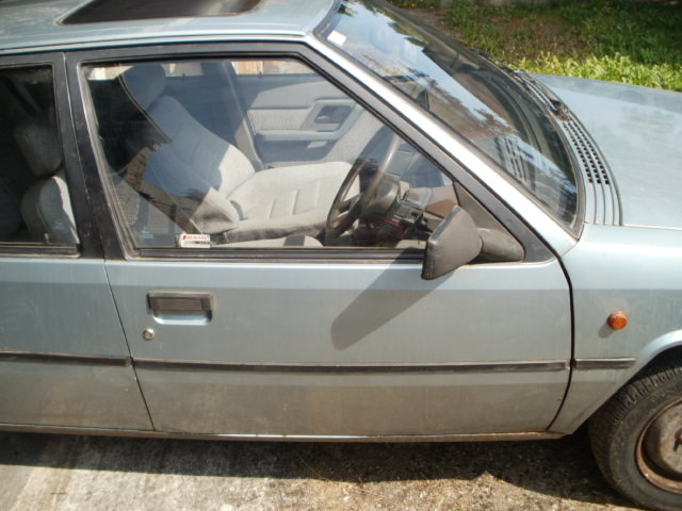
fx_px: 709
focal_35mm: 36
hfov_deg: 51.4
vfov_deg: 39.7
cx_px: 341
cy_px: 256
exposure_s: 1/500
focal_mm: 6.3
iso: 100
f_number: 3.5
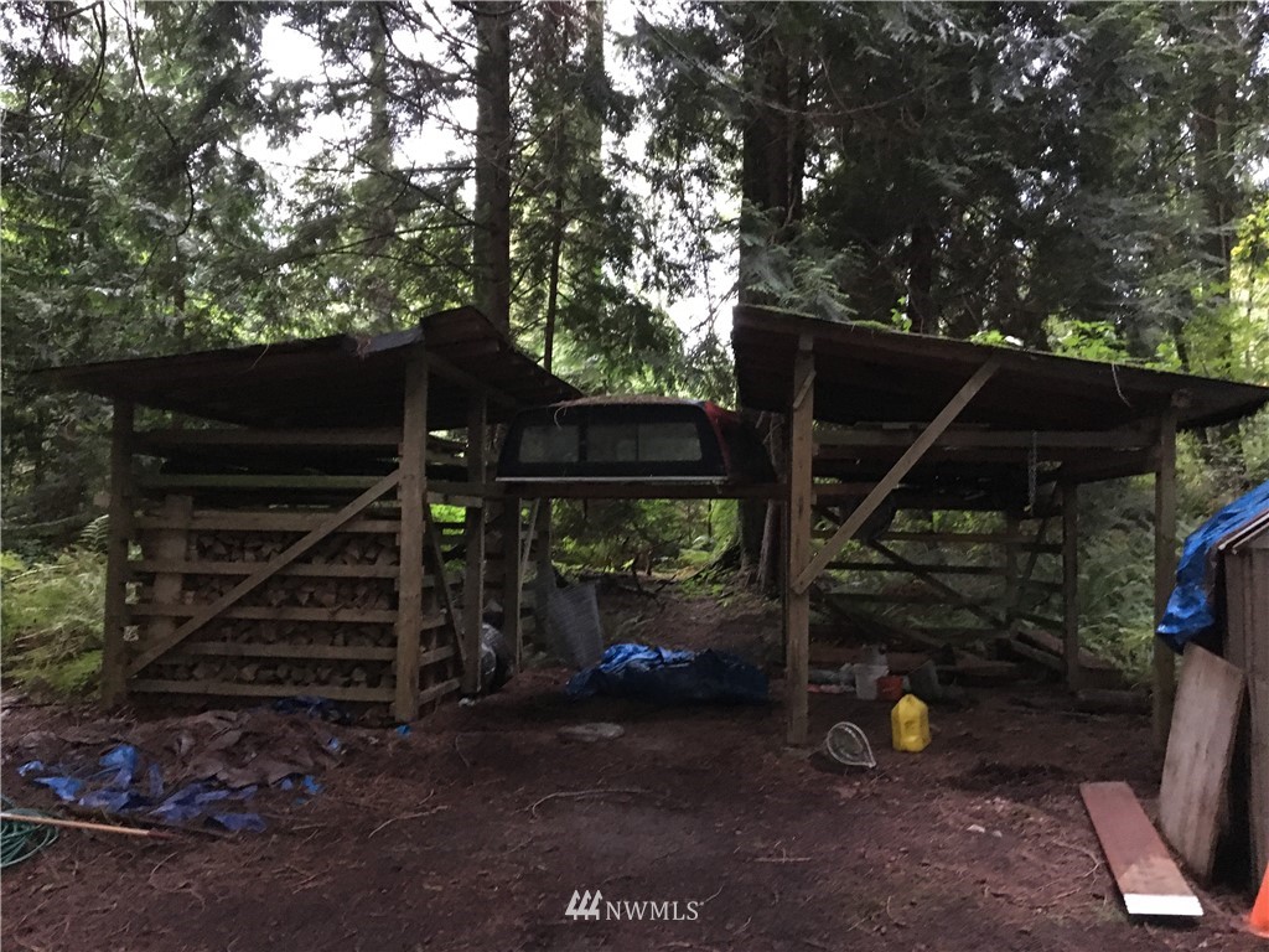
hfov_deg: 61.7
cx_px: 634
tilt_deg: +6.1
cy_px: 476
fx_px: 1063
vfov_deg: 48.2
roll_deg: -1.7
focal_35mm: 29
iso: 320
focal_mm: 4.15
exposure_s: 1/15
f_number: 2.2
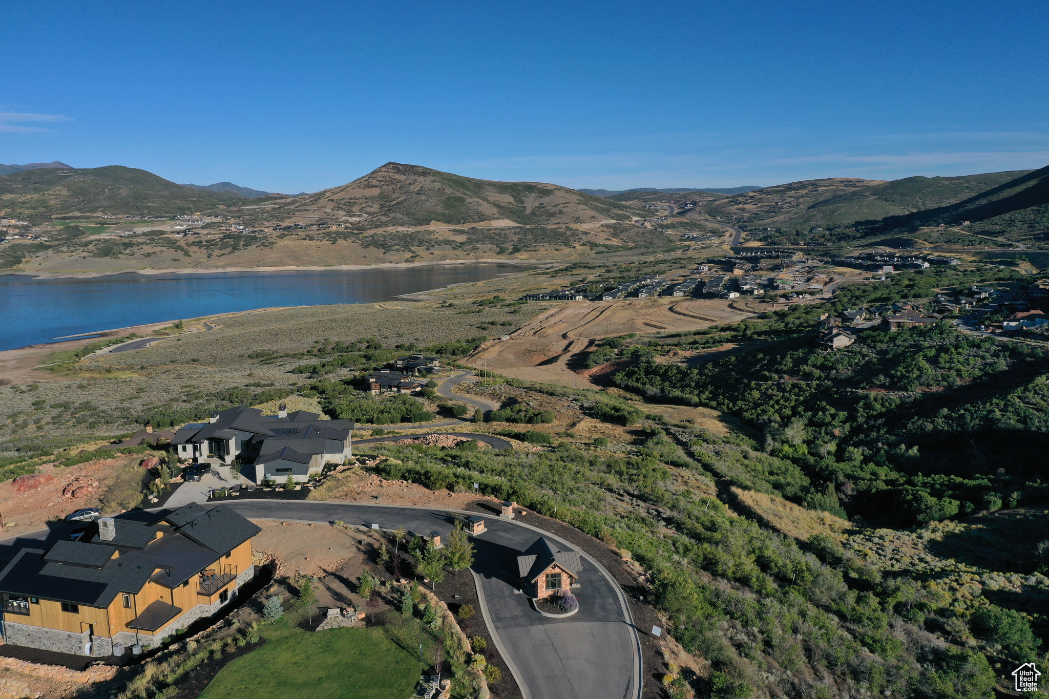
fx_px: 816
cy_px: 350
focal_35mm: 28
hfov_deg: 65.5
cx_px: 524
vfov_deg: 46.4
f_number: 6.3
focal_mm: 10.26
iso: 100
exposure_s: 1/800
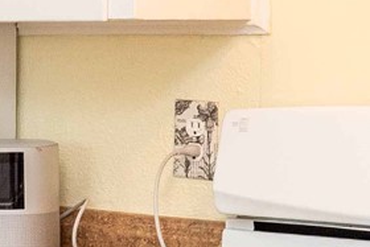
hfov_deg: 13.7
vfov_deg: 9.3
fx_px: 1512
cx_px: -7
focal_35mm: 147
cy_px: 95
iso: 800
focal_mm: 19
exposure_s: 1/125
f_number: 5.6
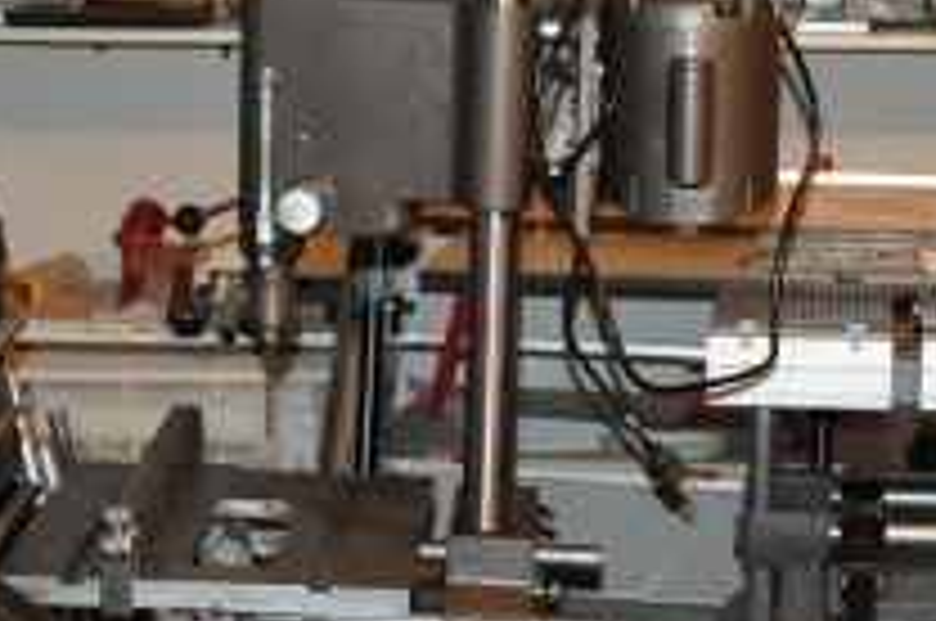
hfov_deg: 19.5
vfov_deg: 13.0
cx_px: 698
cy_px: 578
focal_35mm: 104
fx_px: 2700
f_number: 3.5
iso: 800
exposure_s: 1/60
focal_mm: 18
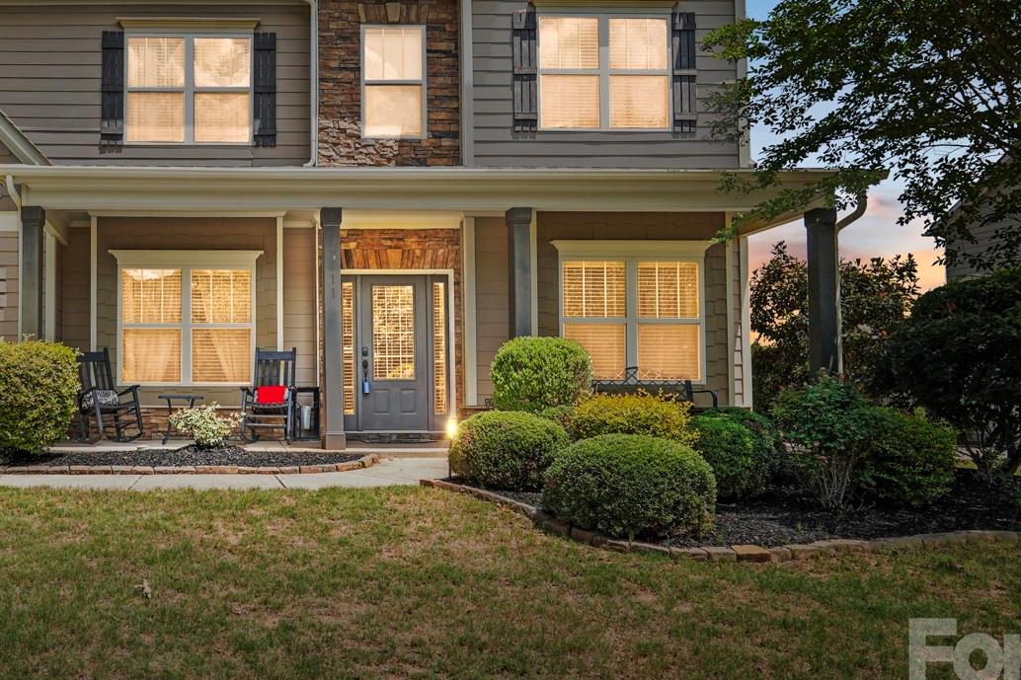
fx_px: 822
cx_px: 229
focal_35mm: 29
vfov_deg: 43.2
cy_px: 151
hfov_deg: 59.5
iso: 100
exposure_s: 1/500
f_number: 4.5
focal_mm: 10
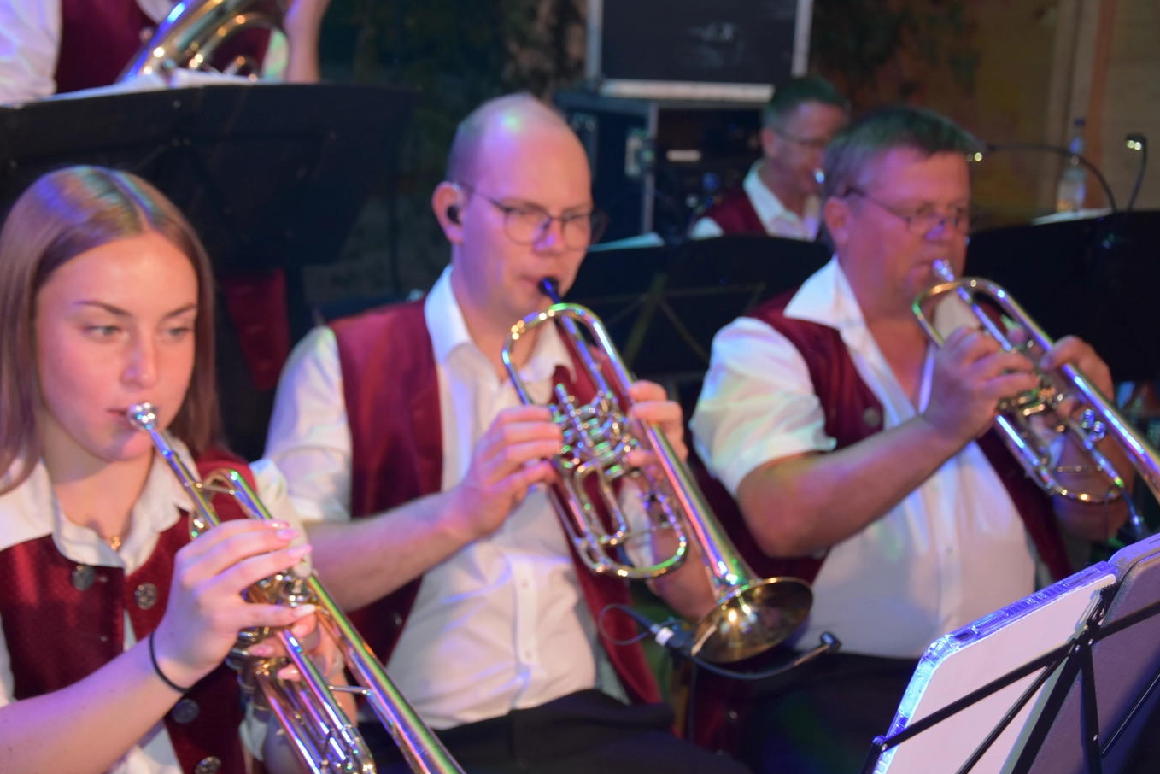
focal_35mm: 53
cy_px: 410
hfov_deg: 37.5
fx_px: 1708
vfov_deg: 25.5
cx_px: 525
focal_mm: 32
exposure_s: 1/60
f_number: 4.2
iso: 800
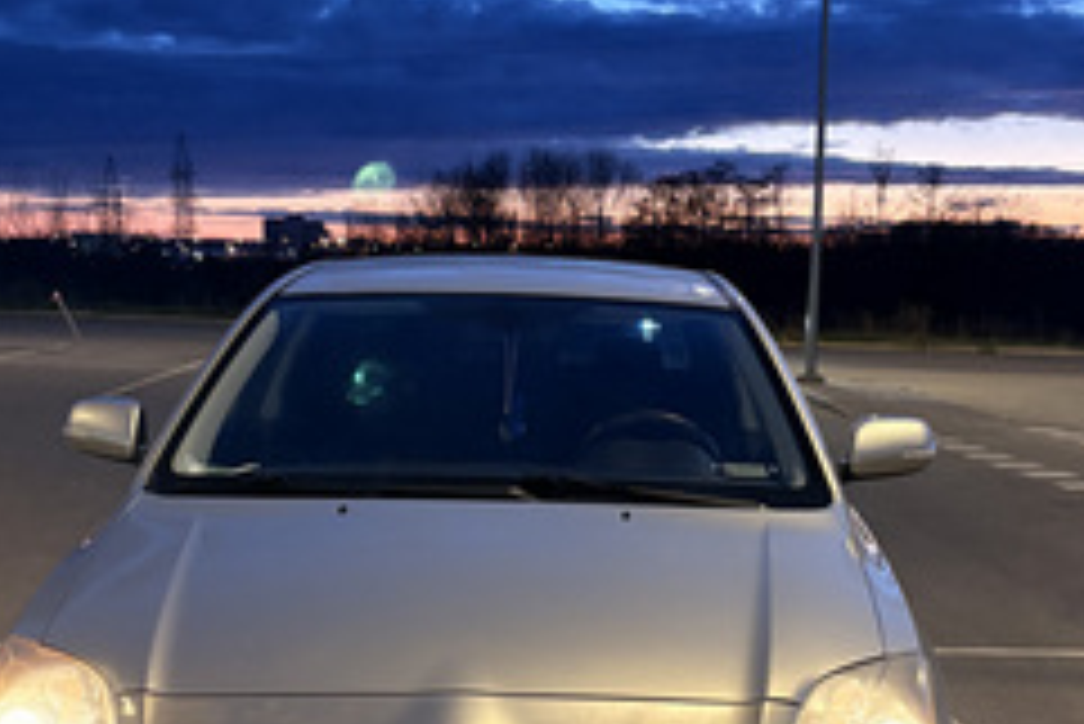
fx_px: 1687
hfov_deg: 35.5
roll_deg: -0.6
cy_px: 567
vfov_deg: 23.9
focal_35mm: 56
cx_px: 627
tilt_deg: -10.1
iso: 500
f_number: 1.6
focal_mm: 5.96
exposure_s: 1/40
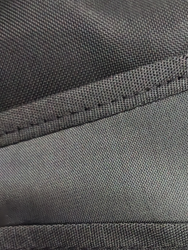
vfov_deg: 29.9
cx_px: 204
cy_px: 179
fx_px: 463
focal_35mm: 64
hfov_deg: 21.8
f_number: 2
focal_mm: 6.98
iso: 1600
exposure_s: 1/172
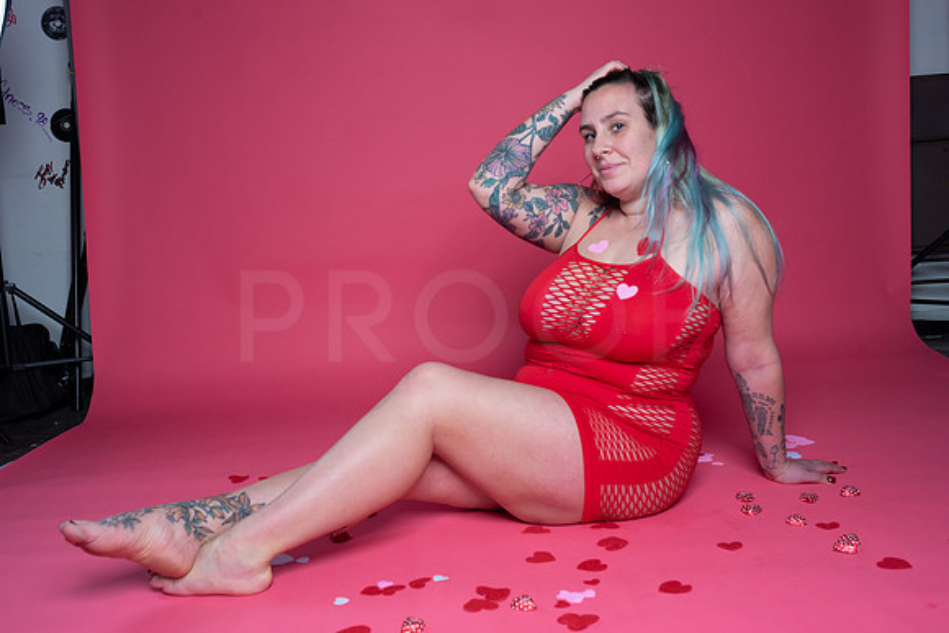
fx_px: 923
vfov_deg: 37.9
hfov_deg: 54.4
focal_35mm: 35
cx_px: 474
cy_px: 316
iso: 100
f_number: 8
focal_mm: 35
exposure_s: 1/160
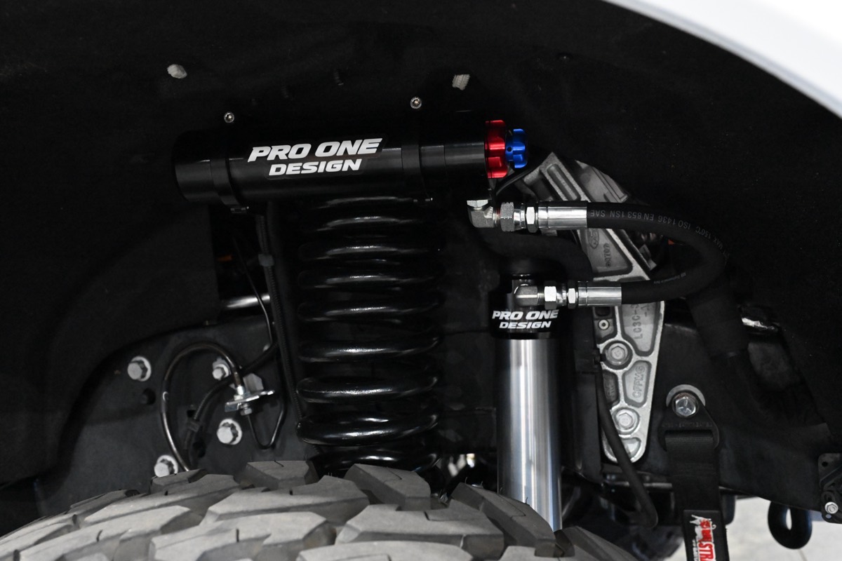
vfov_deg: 37.9
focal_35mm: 35
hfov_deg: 54.4
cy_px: 280
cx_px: 421
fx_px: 819
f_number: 7.1
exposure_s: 1/40
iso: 10000
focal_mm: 35
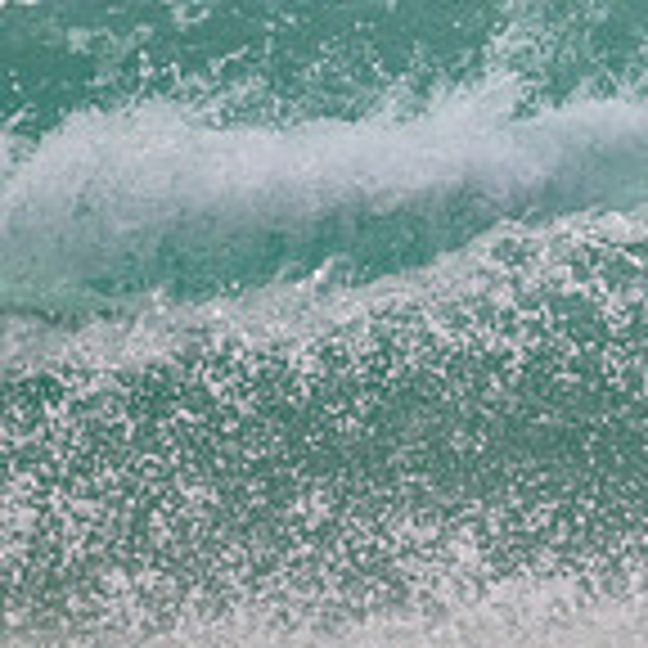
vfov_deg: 0.6
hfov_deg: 0.6
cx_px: 1233
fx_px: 58009
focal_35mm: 2739
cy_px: -214
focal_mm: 800
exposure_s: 1/2000
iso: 1600
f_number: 11
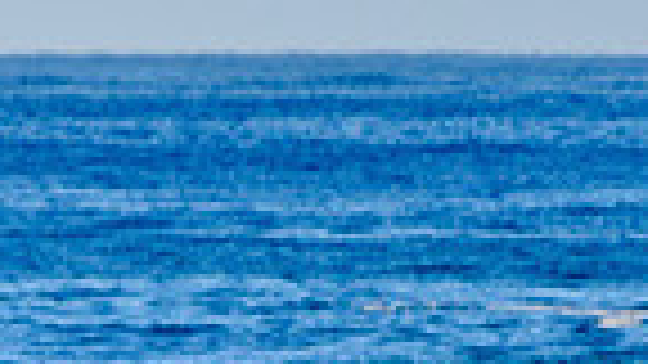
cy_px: 669
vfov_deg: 0.5
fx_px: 44485
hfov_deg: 0.8
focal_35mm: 2589
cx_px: -204
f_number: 5.6
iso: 280
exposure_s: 1/2000
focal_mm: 500
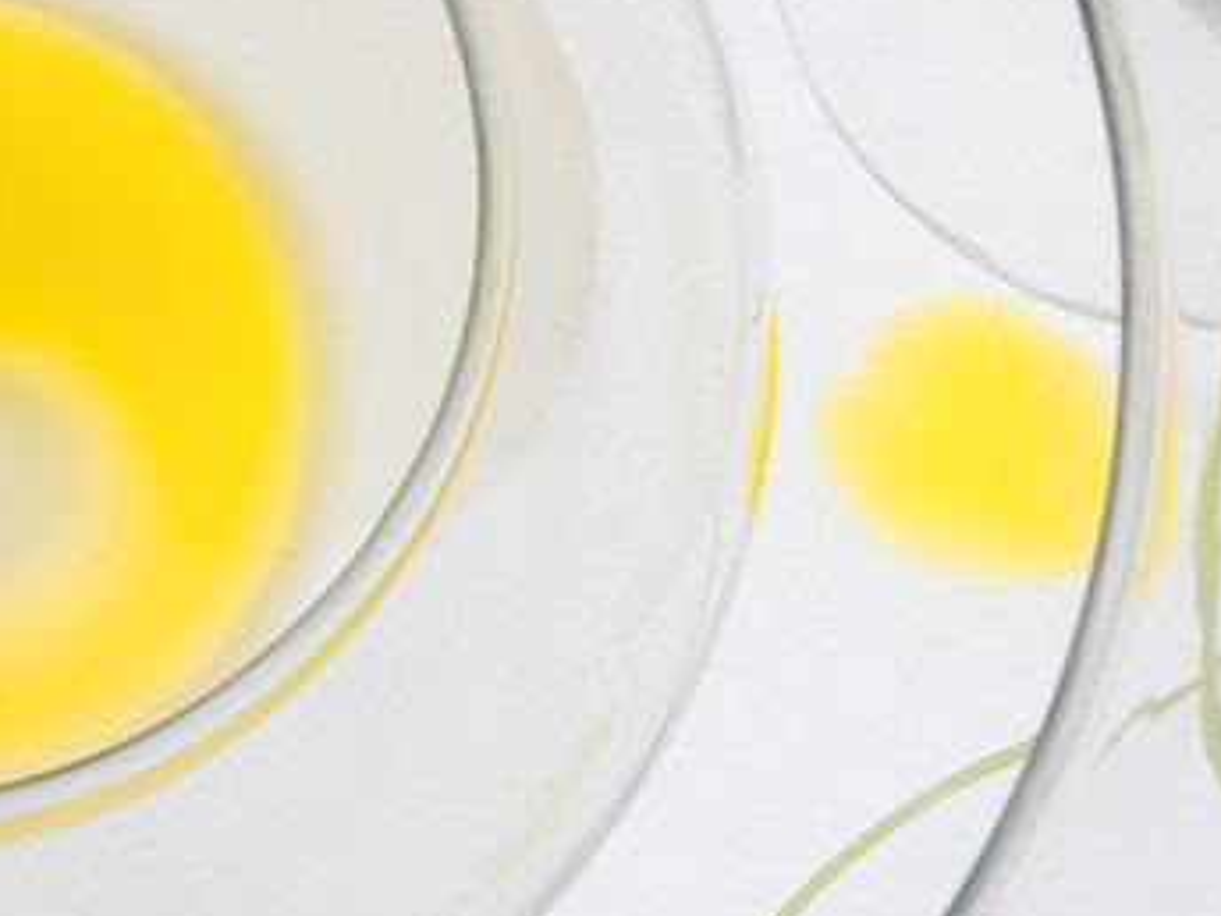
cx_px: 894
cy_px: 344
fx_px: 6243
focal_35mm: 177
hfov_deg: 11.1
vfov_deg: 8.4
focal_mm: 19
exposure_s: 1/200
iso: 200
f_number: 7.1
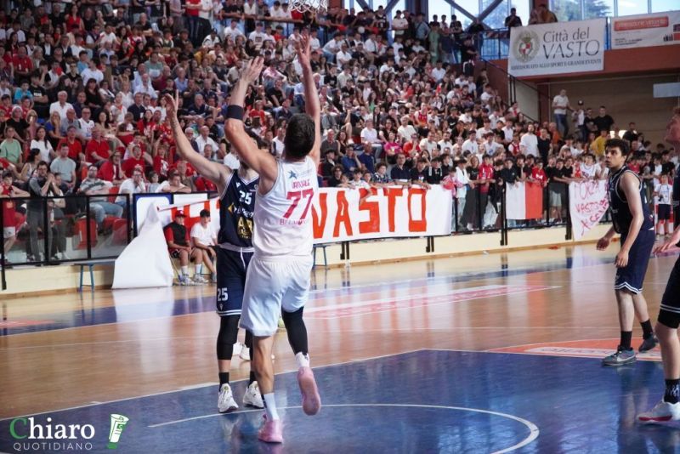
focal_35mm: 69
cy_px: 227
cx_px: 340
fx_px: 1304
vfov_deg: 19.7
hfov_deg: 29.2
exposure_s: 1/800
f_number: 4
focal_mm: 46
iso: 5000
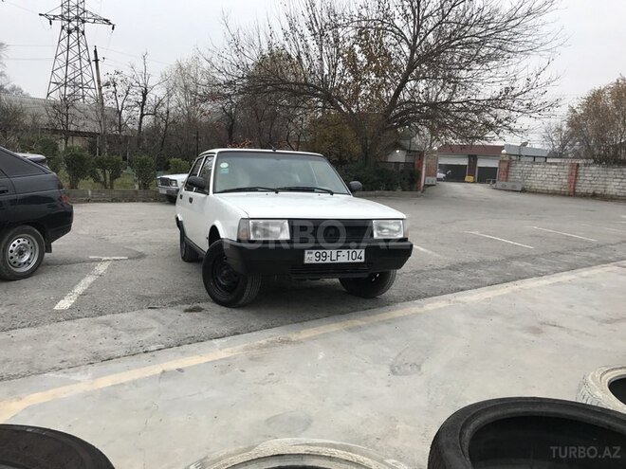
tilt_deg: -5.9
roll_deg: -3.2
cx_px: 313
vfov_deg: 49.7
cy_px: 234
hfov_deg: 63.4
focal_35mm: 28
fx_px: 506
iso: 25
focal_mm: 3.99
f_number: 1.8
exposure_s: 1/50
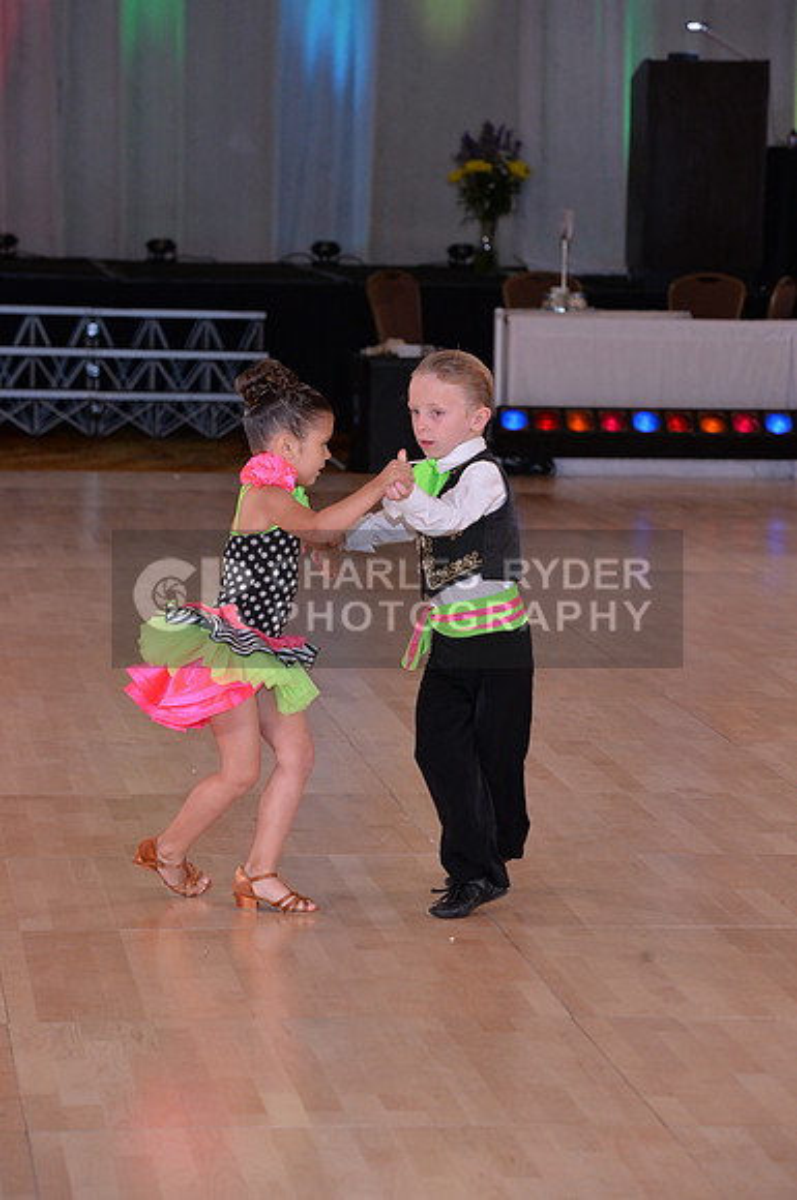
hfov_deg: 9.4
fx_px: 4829
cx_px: 398
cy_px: 600
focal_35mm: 145
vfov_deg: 14.2
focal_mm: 145
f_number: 6.3
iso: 2000
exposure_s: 1/250
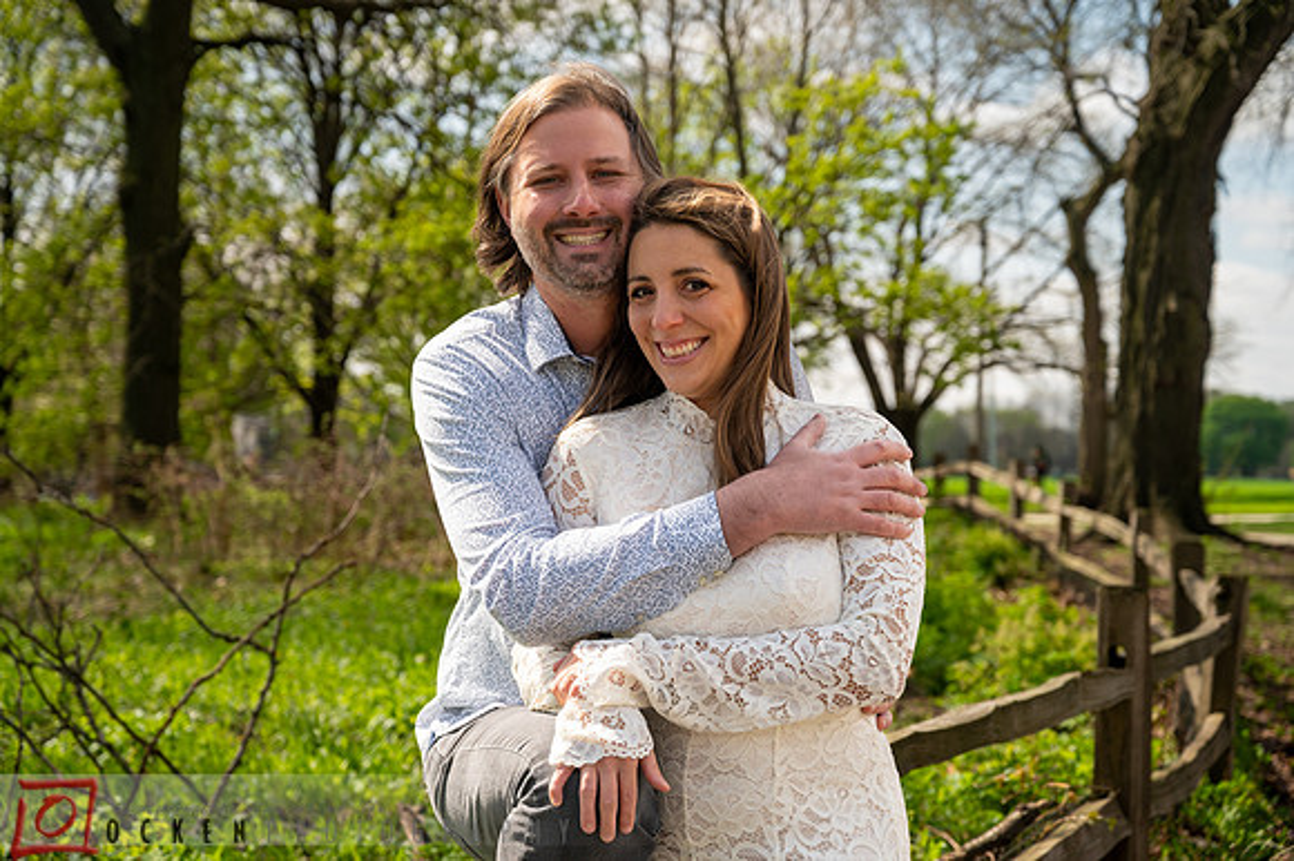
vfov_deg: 21.5
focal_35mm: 63
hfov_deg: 31.9
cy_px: 430
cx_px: 647
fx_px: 2263
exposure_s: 1/1250
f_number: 5
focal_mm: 63
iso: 320
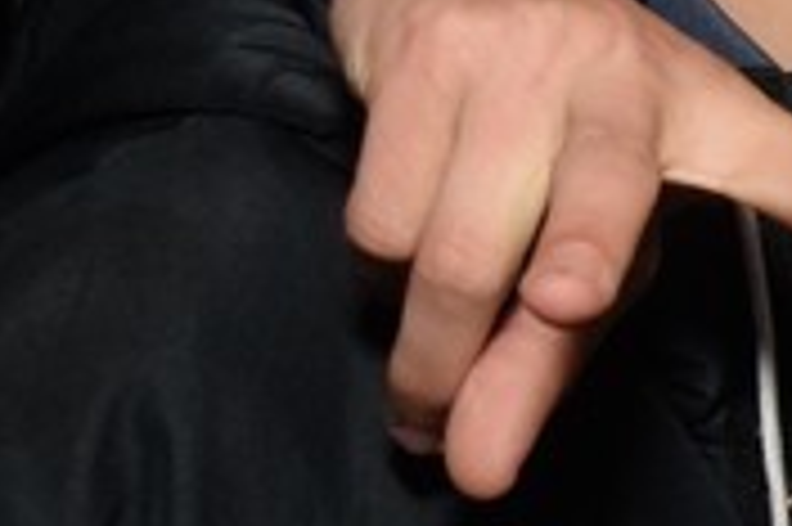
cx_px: 1397
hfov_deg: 10.3
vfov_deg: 7.2
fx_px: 4176
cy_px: 31
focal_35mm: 190
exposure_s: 1/40
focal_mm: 22
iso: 1600
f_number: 3.8
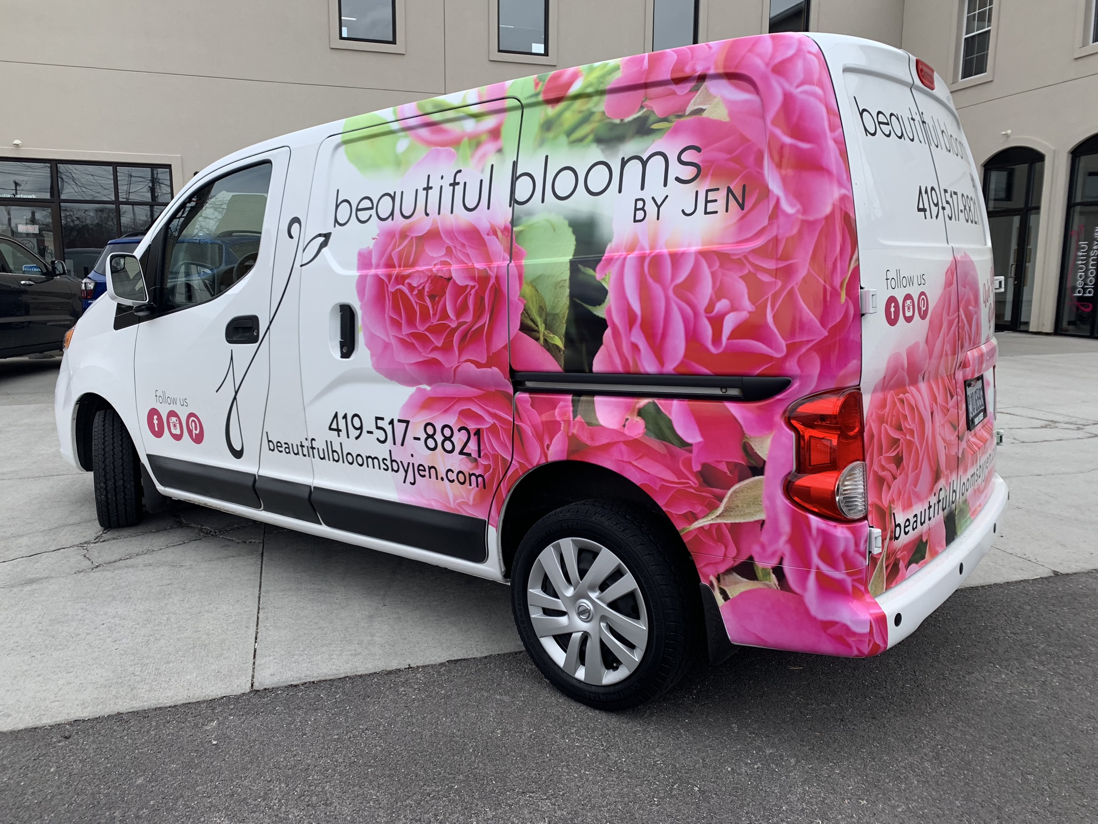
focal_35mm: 26
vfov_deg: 53.1
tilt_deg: -8.3
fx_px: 825
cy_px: 412
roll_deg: -0.4
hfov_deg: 67.3
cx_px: 549
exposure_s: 1/1387
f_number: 1.8
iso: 25
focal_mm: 4.25
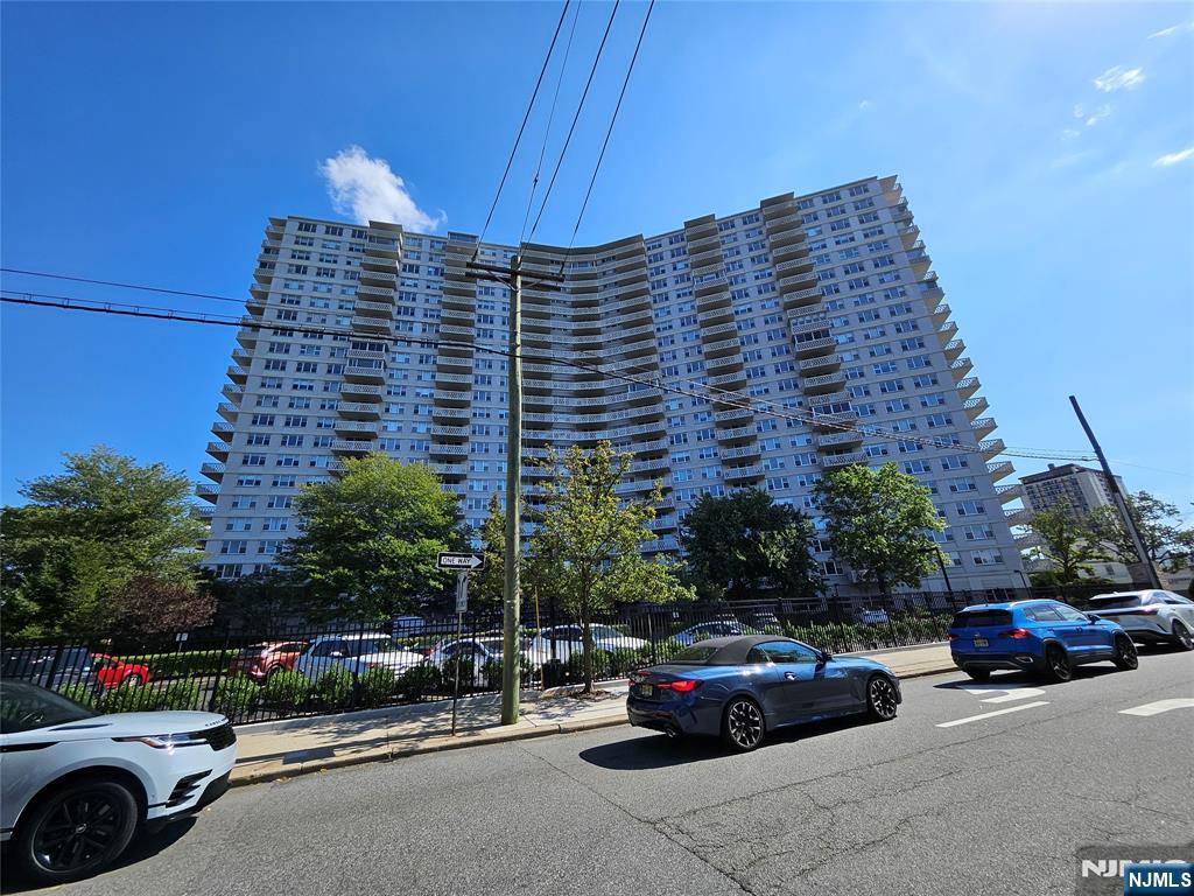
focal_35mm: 13
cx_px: 597
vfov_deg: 89.9
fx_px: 448
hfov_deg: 106.2
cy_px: 448
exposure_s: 1/1245
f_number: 2.2
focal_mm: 1.74
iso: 32
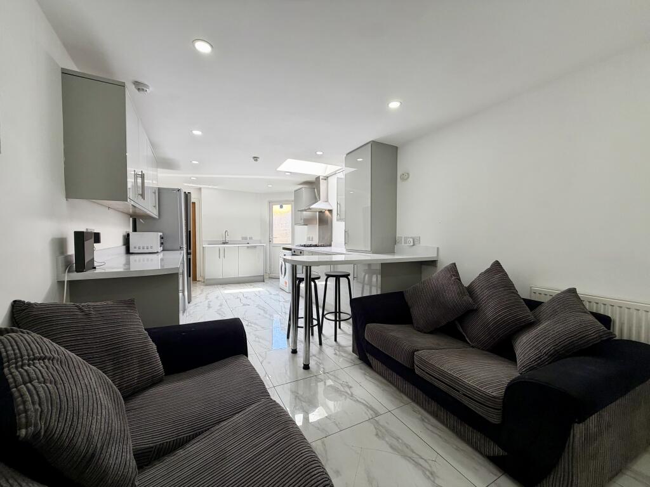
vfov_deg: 85.7
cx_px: 325
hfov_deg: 102.1
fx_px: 263
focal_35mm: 14
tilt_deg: -1.8
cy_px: 244
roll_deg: -0.3
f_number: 2.2
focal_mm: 2.22
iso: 160
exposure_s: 1/121
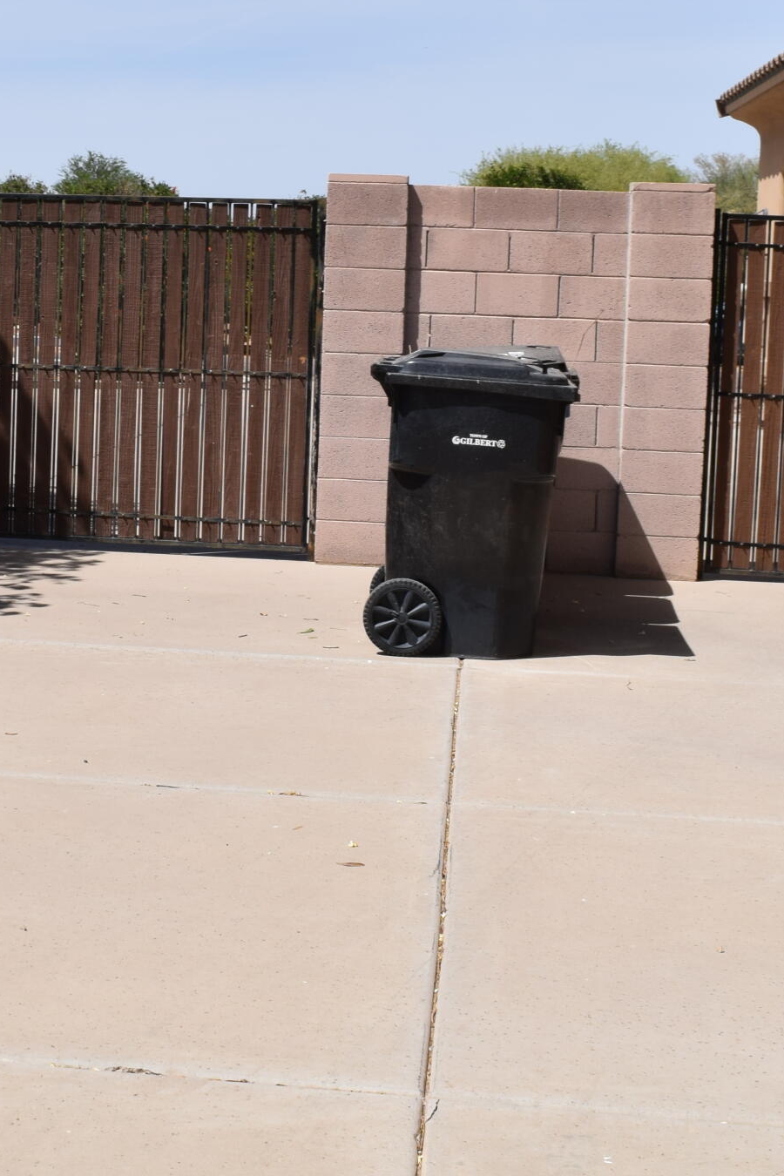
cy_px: 375
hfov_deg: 22.2
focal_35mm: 60
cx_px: 111
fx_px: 1960
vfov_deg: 33.1
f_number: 10
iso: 100
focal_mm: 18
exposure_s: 1/200
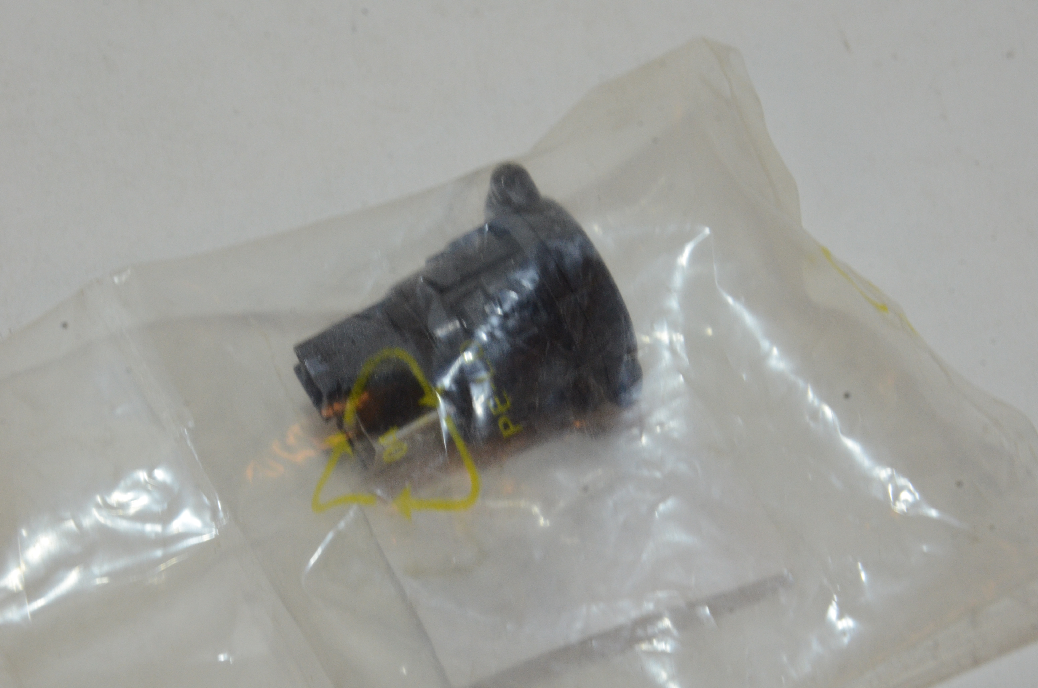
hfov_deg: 13.1
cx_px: 519
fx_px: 4532
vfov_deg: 8.7
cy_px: 344
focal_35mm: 158
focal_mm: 105
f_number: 20
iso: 1250
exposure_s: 1/40
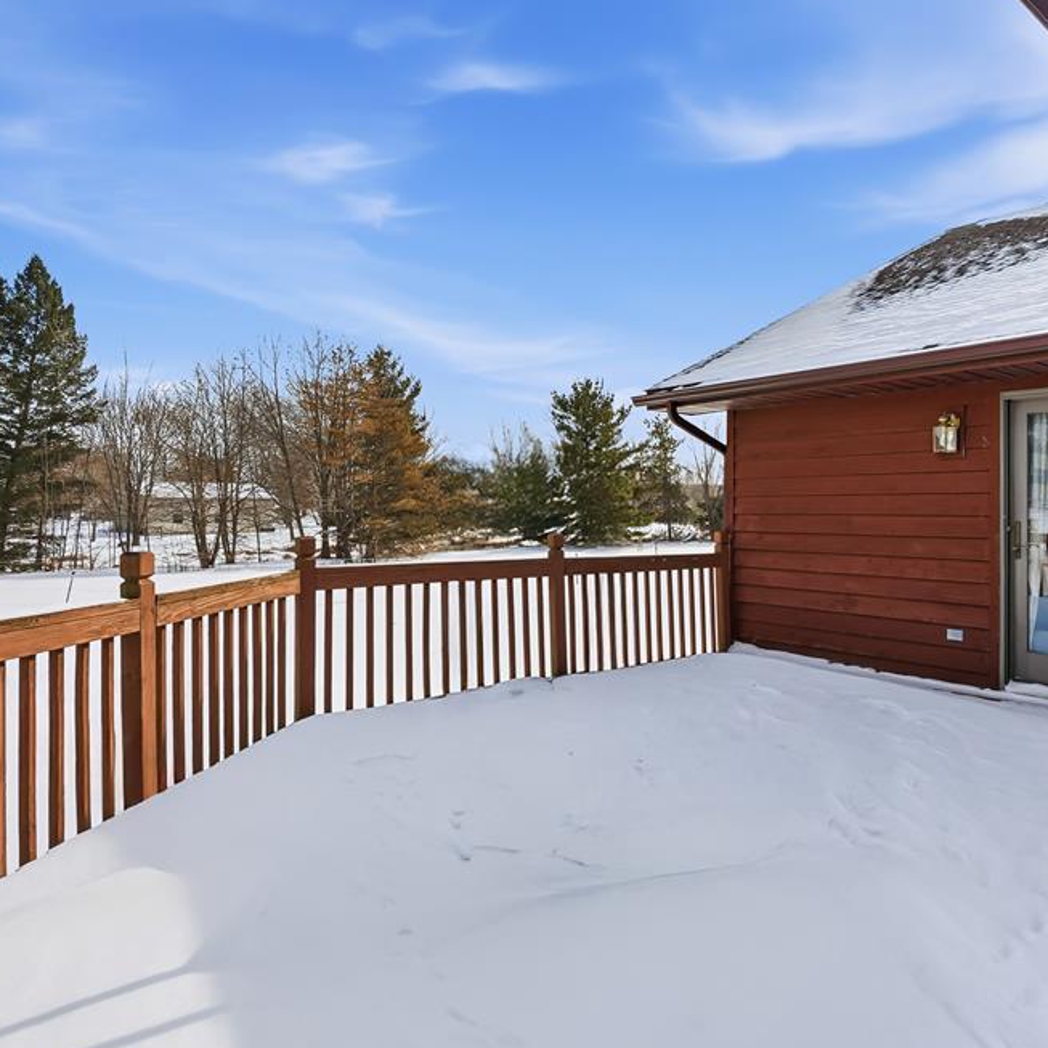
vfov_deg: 65.0
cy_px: 535
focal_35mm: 24
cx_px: 679
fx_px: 822
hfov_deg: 63.7
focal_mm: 18
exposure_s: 1/2000
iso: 100
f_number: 8
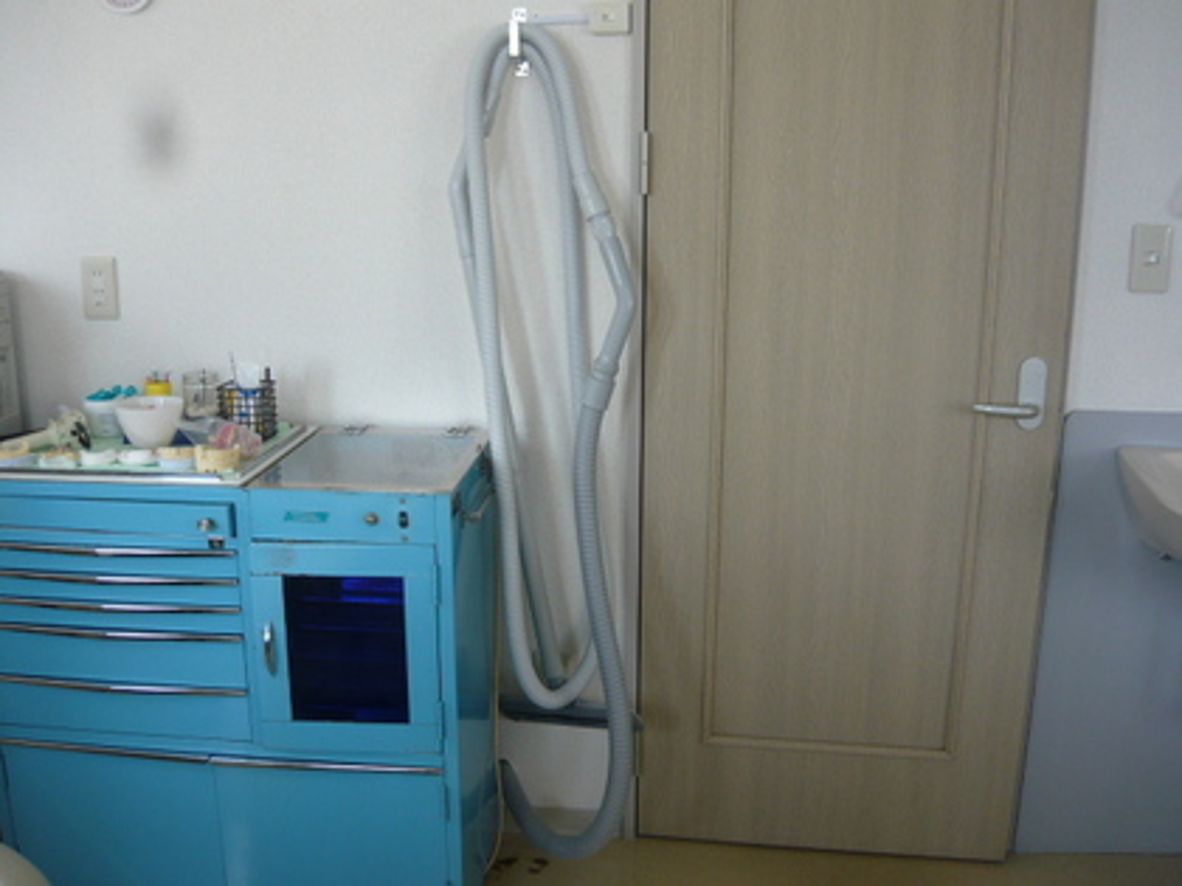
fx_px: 1127
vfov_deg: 42.9
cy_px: 443
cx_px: 591
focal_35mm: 33
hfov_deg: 55.4
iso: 100
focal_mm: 5.5
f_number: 2.8
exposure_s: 1/50
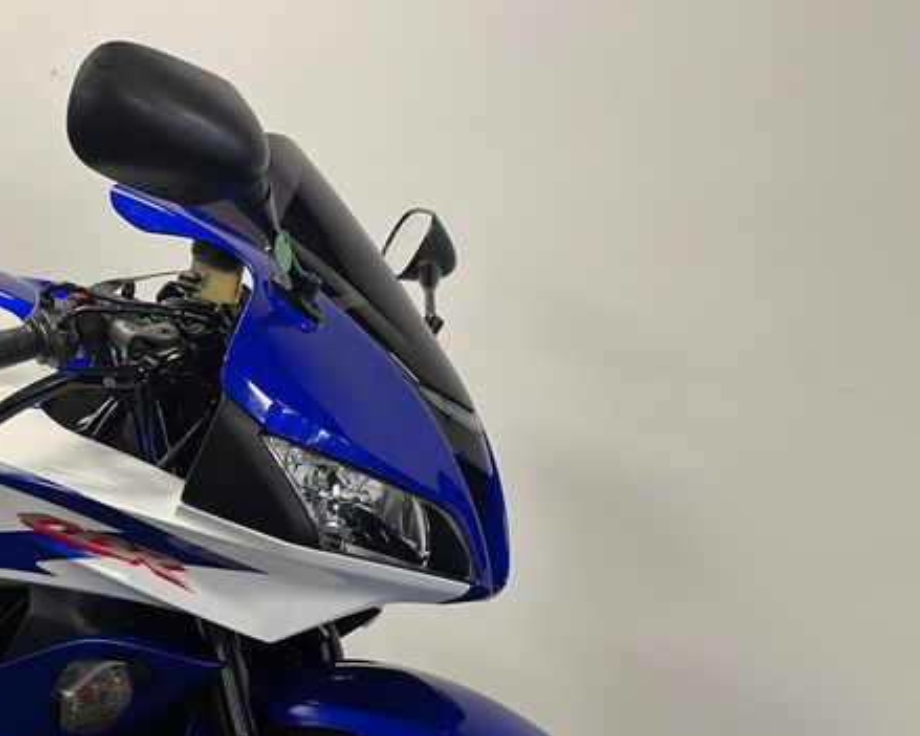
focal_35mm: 37
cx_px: 302
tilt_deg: -9.2
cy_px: 434
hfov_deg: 48.2
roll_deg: -3.4
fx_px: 1007
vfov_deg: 40.0
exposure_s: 1/50
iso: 80
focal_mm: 5.1
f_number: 1.6
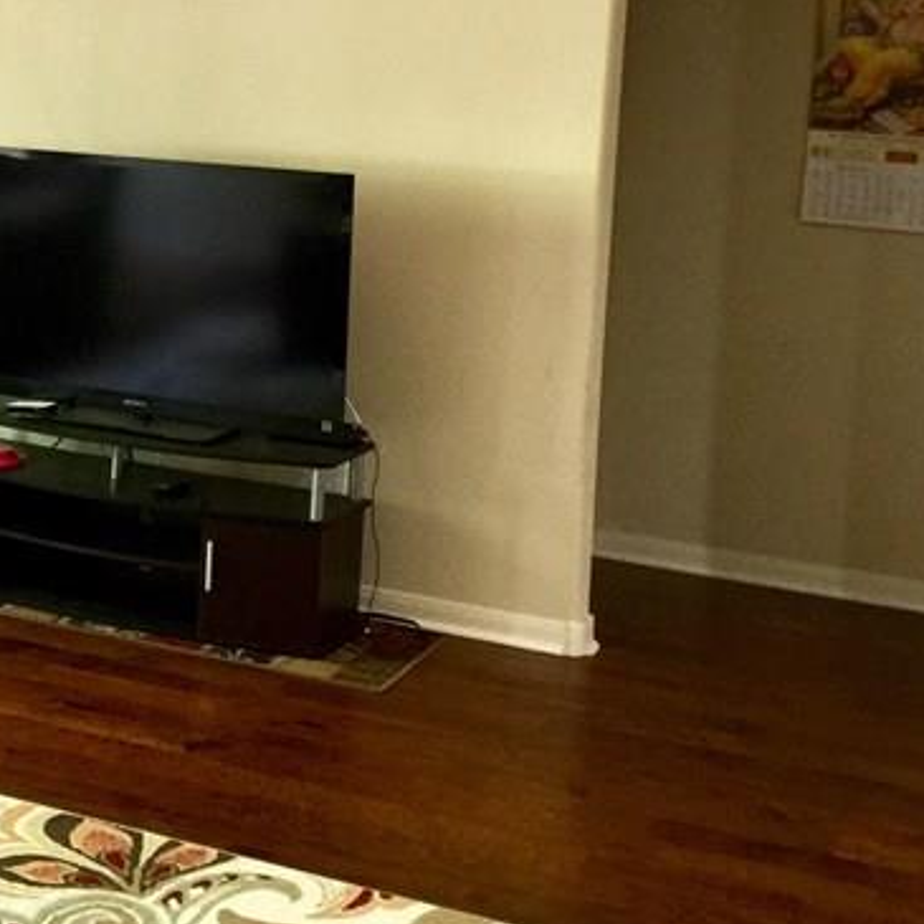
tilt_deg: -3.0
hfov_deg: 22.4
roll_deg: -3.5
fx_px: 2174
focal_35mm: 72
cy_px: 154
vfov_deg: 23.6
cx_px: -144
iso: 100
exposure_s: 1/10
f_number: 2.2
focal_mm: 4.15
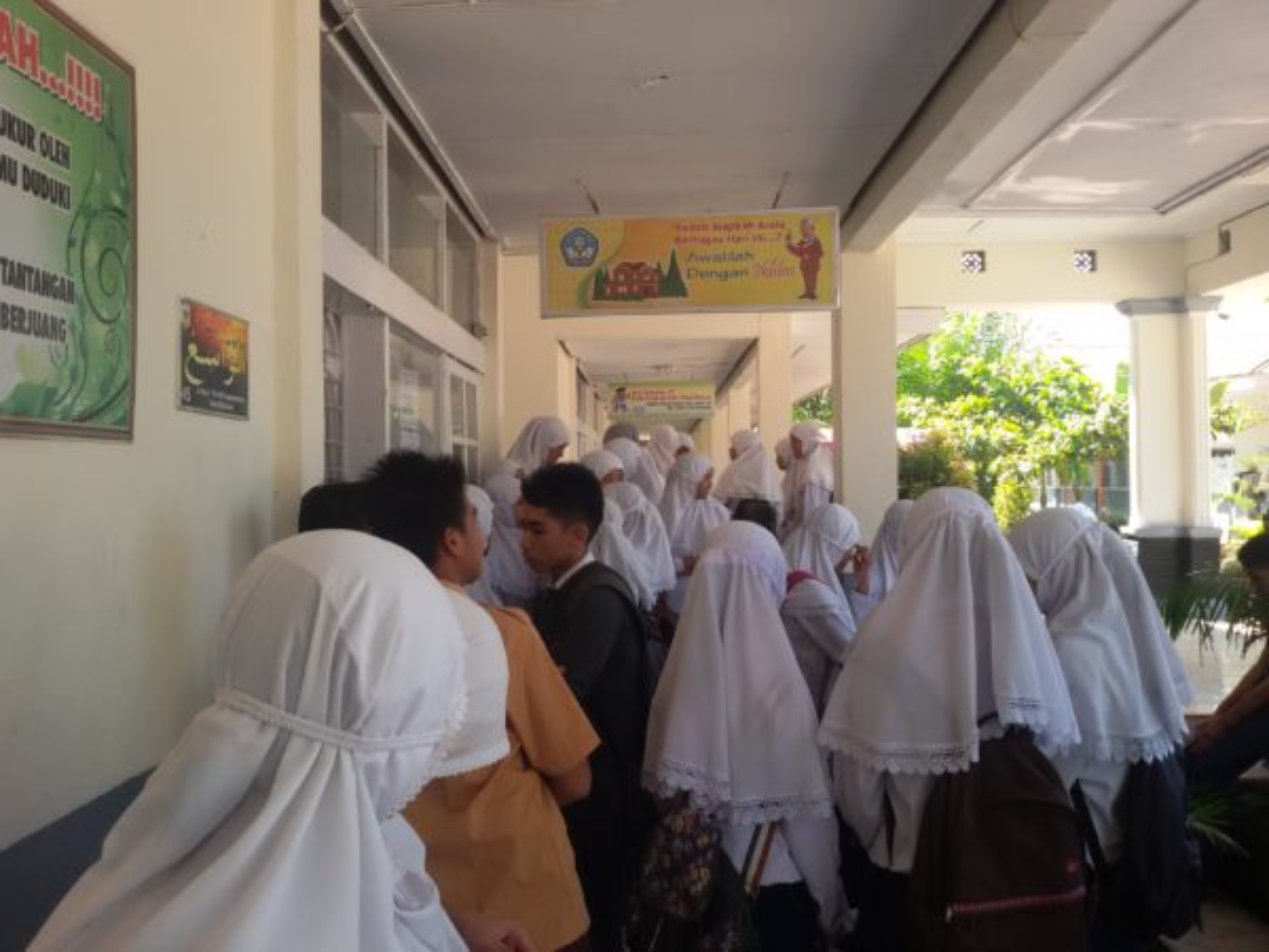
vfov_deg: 45.4
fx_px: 1136
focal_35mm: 31
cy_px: 476
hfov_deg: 58.4
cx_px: 634
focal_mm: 2.93
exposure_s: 1/100
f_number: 2.4
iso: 50
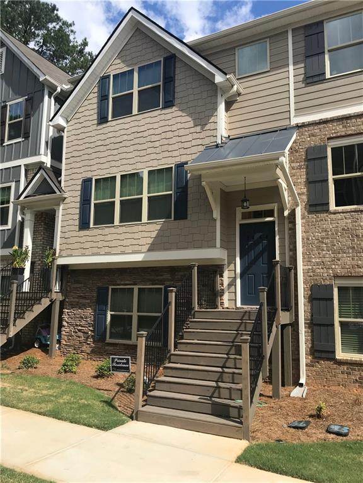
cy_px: 242
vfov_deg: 63.4
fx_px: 391
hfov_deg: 49.7
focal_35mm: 28
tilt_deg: +11.8
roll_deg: -0.3
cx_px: 182
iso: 20
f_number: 1.8
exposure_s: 1/1773
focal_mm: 3.99
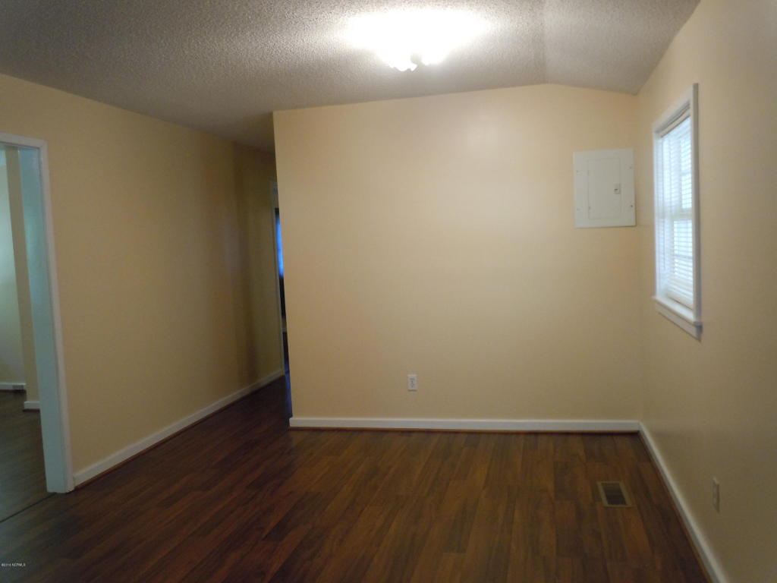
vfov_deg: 49.7
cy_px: 292
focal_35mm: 28
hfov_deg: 63.4
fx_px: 628
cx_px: 388
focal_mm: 5
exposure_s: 1/25
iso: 400
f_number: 3.7
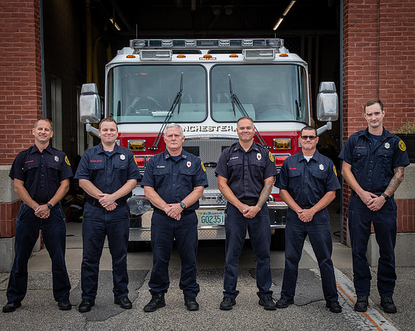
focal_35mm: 57
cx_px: 222
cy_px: 159
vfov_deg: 26.5
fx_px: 704
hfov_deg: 32.8
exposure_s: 1/125
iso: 250
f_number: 8
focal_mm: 30
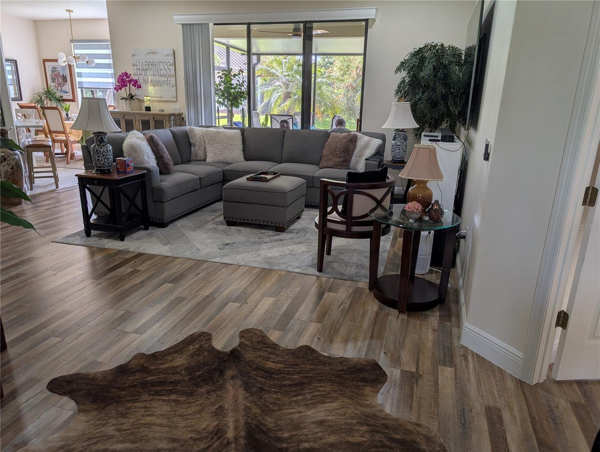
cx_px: 300
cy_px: 226
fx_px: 417
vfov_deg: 56.9
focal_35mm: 24
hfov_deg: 71.5
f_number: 1.68
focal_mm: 6.9
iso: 26
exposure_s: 1/305
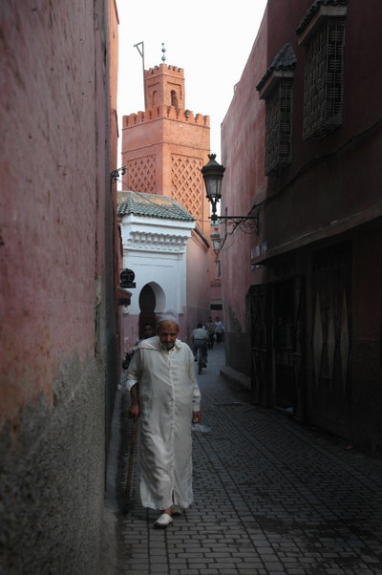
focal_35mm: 51
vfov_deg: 38.9
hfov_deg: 26.4
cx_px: 191
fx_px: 814
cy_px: 288
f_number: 5
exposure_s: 1/100
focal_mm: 34
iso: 200
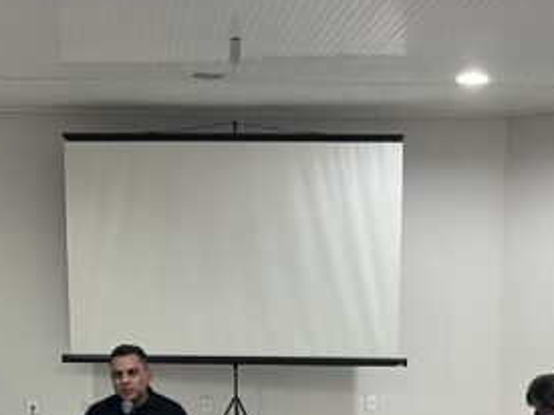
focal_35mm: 85
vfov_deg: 16.8
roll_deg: +0.6
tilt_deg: -7.3
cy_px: 462
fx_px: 1360
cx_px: 298
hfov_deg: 23.0
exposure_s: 1/60
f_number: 1.6
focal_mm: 5.1
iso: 500
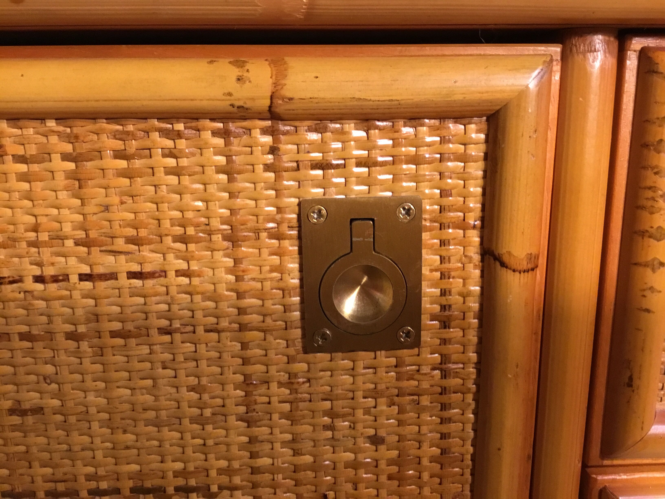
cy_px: 250
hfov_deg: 58.4
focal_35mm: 31
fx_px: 596
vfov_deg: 45.4
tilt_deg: -12.1
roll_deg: +0.6
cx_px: 332
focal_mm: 3.3
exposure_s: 1/20
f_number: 2.4
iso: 200
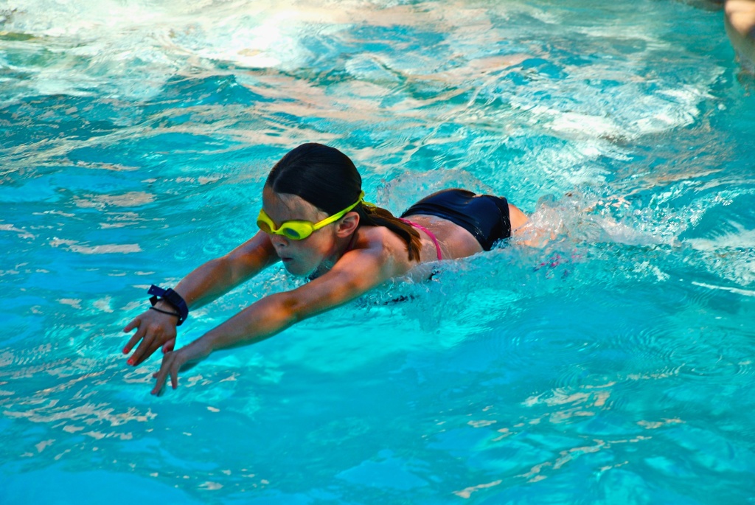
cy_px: 252
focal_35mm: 158
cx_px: 378
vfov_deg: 8.7
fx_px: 3306
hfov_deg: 13.0
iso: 200
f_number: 5.6
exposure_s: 1/500
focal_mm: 105
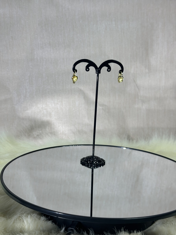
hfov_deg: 30.3
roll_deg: -3.9
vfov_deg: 39.7
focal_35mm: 48
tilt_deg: -7.8
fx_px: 325
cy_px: 118
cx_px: 88
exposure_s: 1/538
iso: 64
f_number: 1.78
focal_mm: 6.86
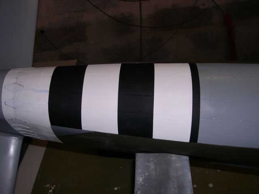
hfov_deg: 49.0
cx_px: 130
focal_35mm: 38
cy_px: 97
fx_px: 284
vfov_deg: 37.7
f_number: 7.6
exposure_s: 1/30
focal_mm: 8
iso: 100
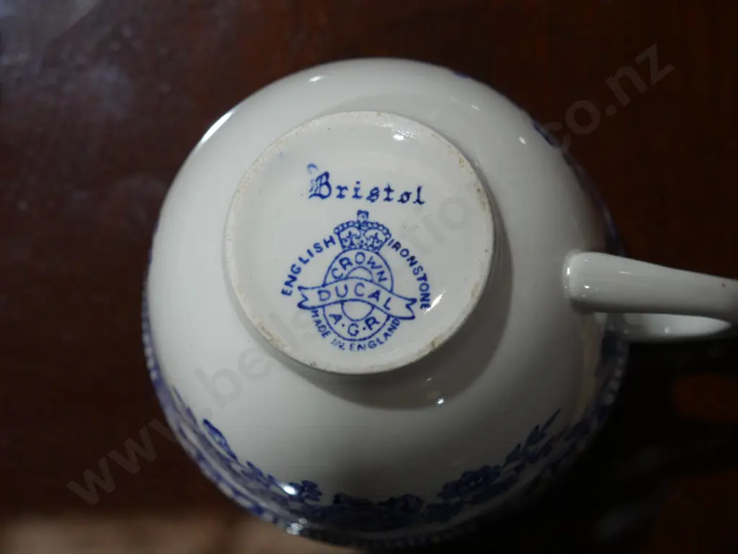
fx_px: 1364
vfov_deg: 22.9
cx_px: 369
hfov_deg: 30.3
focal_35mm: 64
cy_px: 277
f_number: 5.4
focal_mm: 32
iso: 400
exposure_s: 1/80
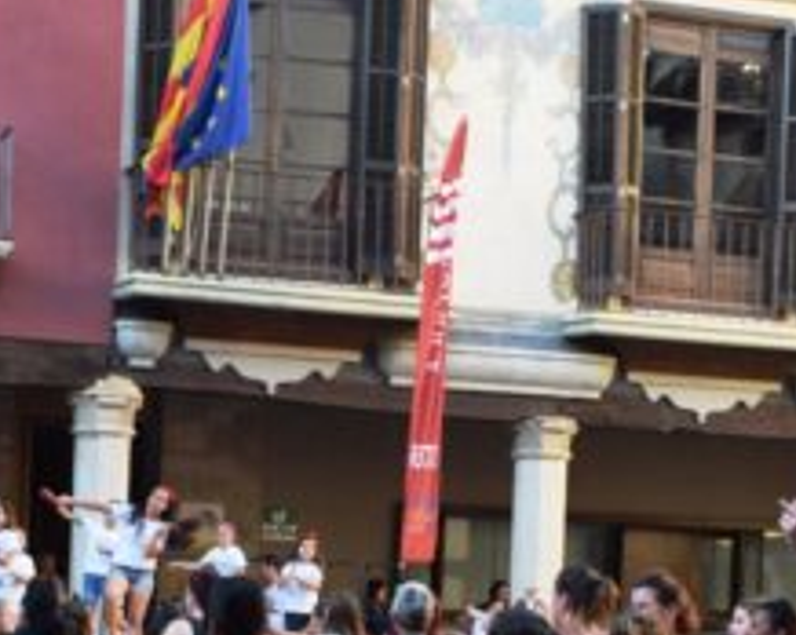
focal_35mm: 108
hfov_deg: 17.8
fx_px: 2542
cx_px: 409
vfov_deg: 13.9
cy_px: 726
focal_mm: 24
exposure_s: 1/125
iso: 400
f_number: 5.6
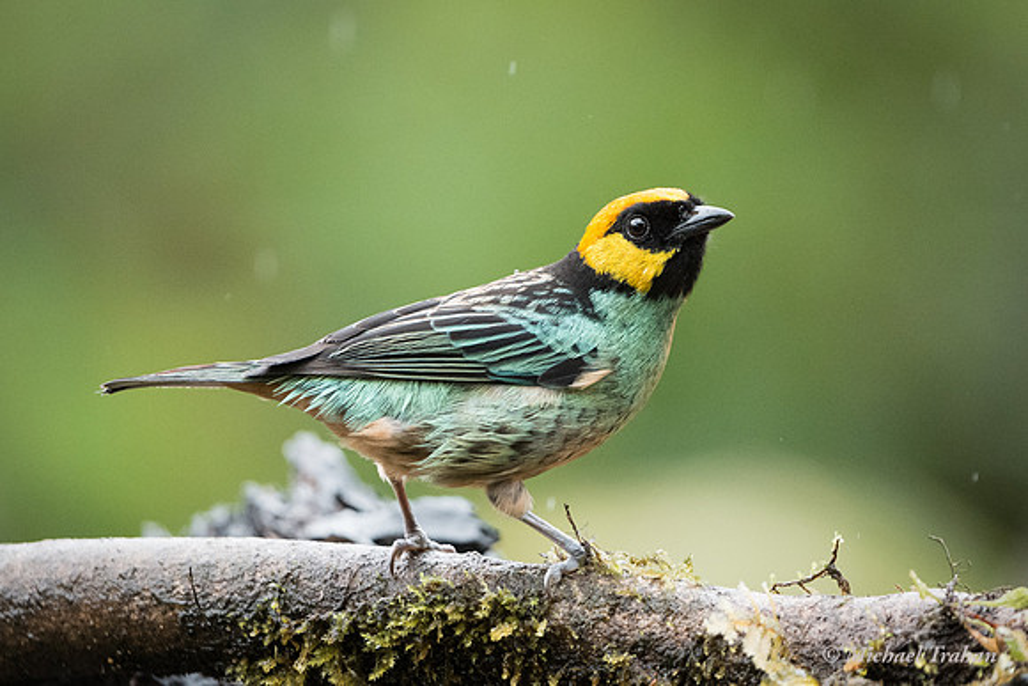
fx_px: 28365
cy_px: 335
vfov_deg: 1.4
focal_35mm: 993
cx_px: 573
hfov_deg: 2.1
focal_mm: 600
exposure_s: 1/800
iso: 5000
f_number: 6.3
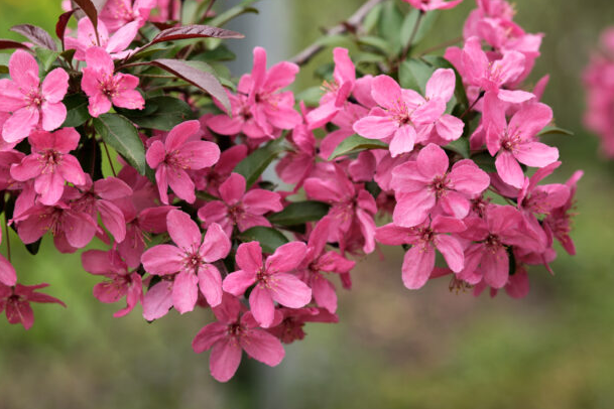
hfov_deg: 10.8
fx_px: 3240
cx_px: 247
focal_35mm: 190
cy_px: 156
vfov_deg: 7.2
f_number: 2.8
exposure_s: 1/400
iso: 160
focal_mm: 75
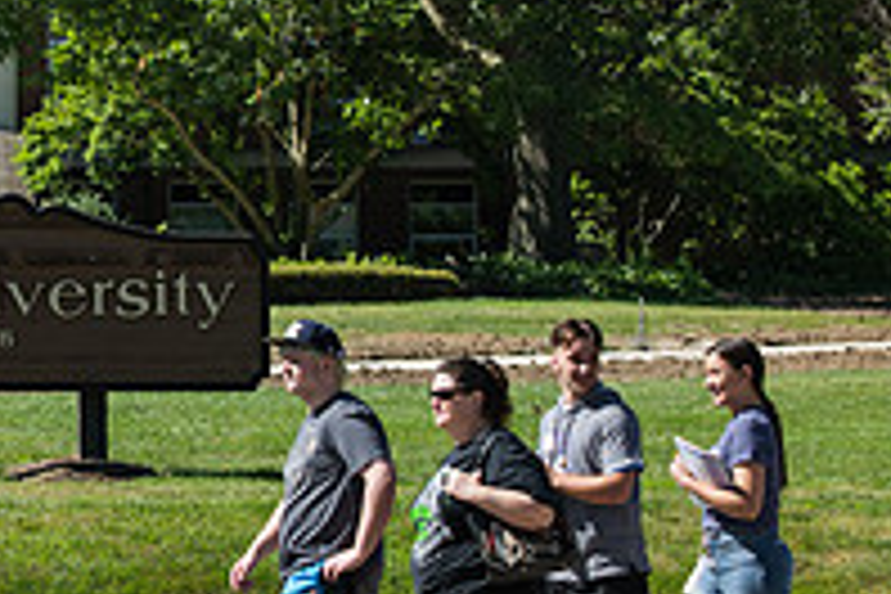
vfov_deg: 6.7
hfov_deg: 9.9
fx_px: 5073
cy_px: 119
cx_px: -72
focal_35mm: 205
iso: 100
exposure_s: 1/500
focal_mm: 70
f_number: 5
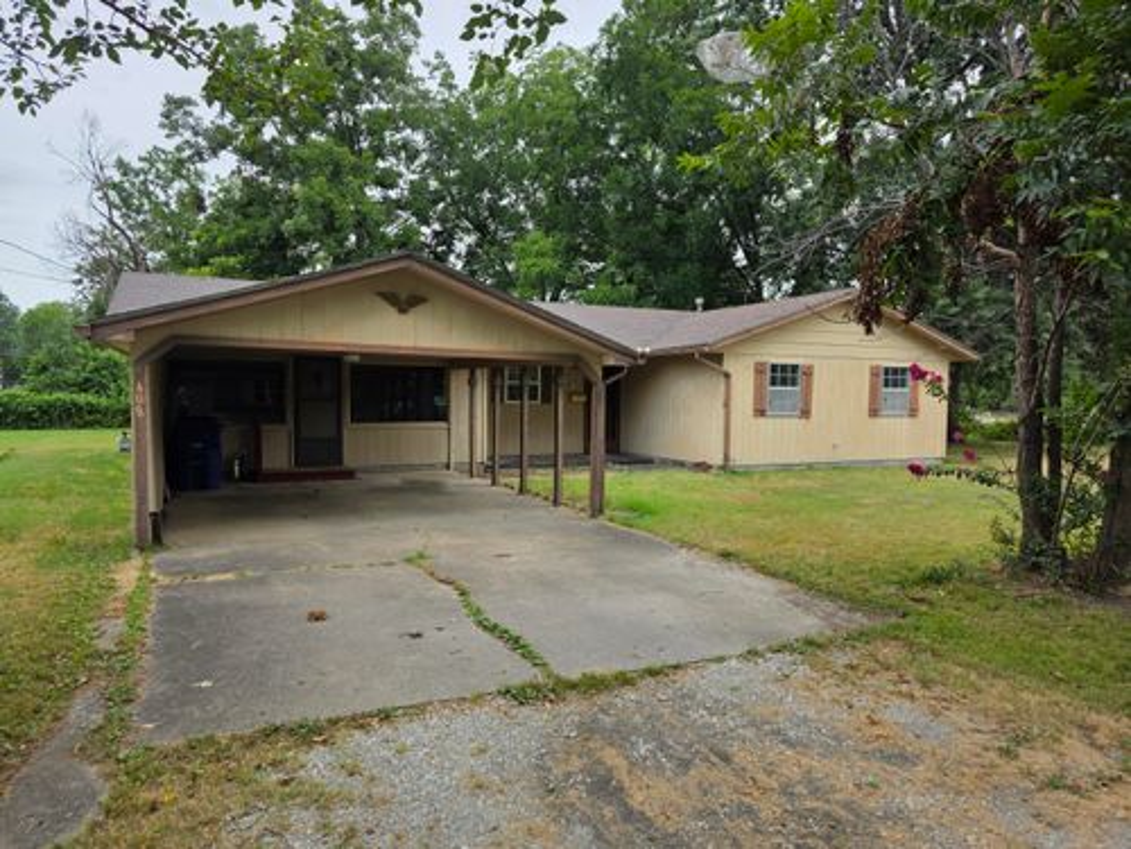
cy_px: 424
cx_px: 566
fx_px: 751
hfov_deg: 73.9
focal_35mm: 23
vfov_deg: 58.9
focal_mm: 6.3
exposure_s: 1/2503
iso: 80
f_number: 1.7
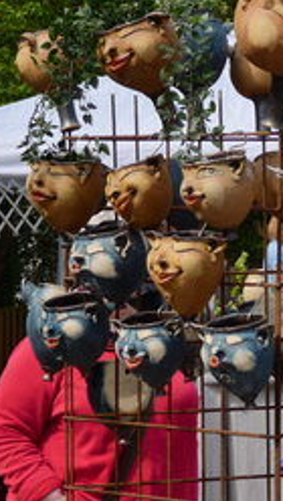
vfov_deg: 13.0
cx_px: 214
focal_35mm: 165
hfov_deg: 7.4
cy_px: 234
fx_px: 2195
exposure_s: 1/250
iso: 80
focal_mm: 16
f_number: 4.7
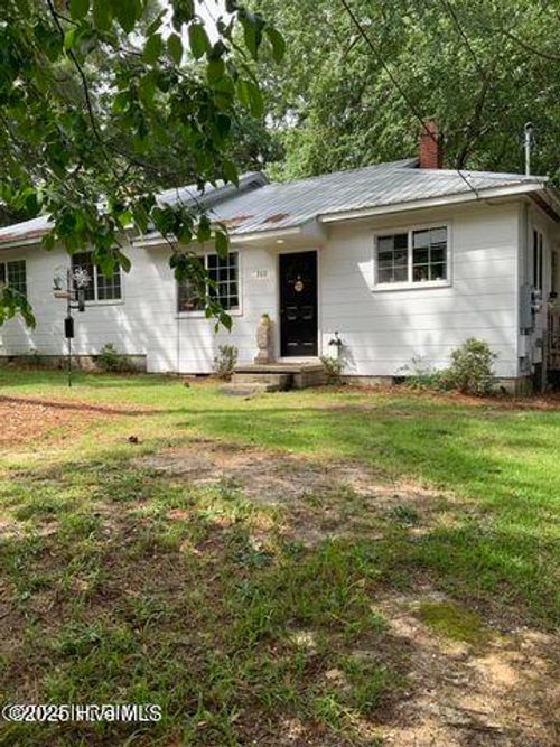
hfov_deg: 48.2
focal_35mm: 29
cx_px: 280
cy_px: 374
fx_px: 626
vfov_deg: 61.7
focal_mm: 3
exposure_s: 1/556
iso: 16
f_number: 1.8
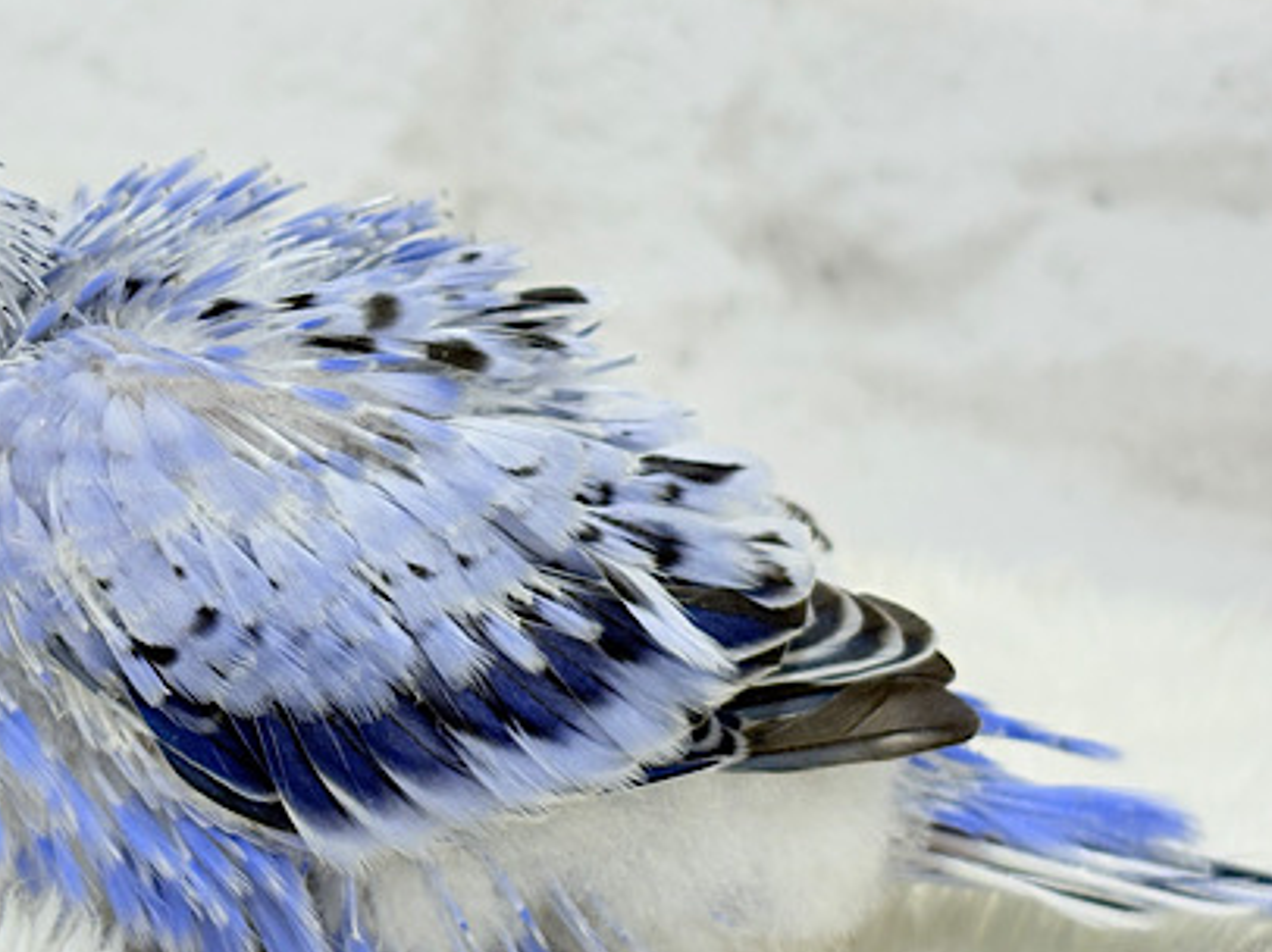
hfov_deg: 23.6
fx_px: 3011
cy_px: 476
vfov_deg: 18.0
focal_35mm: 82
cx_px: 307
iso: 32
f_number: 1.6
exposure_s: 1/50
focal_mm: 5.96
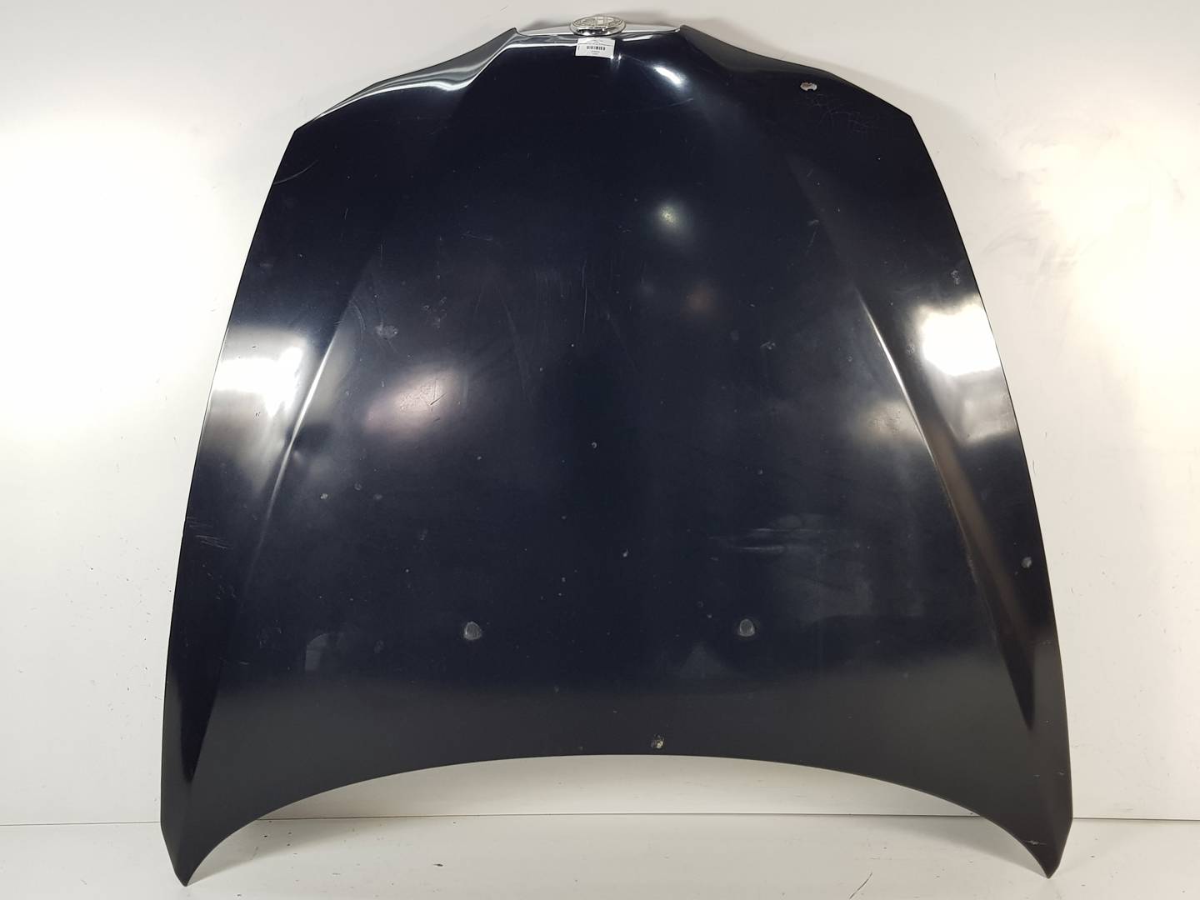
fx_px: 901
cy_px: 450
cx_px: 600
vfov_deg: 53.1
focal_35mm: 26
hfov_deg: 67.3
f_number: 1.7
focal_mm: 4.2
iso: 80
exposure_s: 1/100
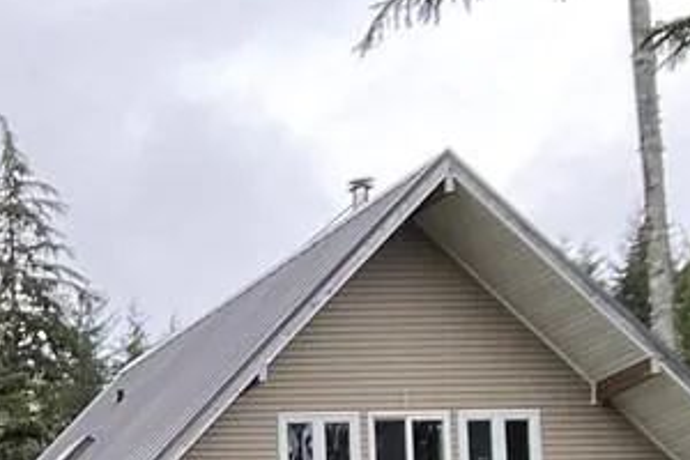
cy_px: 1070
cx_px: -1086
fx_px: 2760
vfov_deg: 8.7
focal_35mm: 144
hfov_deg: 11.3
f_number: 1.8
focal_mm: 4.25
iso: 32
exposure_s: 1/122
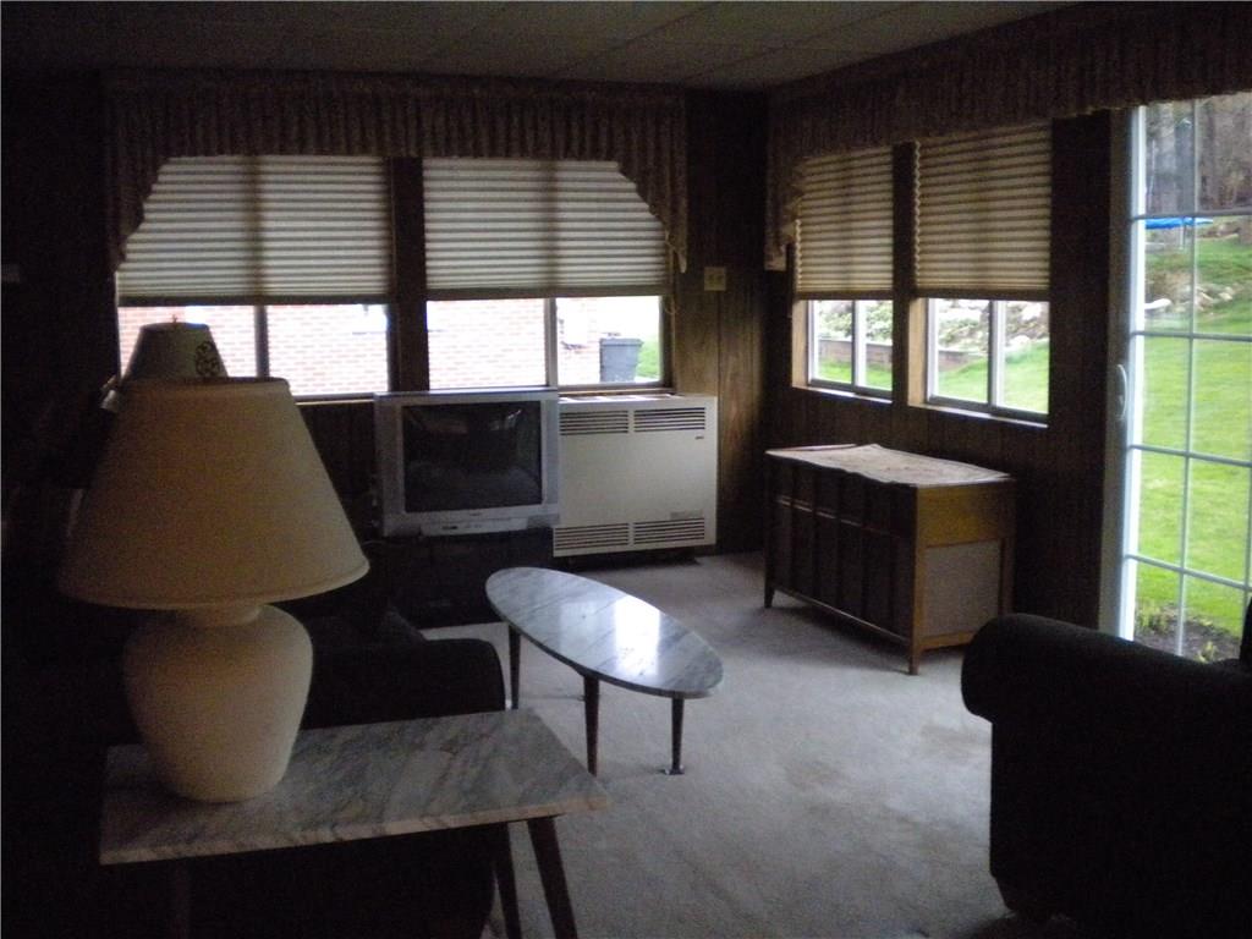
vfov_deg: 40.7
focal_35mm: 35
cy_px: 470
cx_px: 626
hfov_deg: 52.6
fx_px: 1266
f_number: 3.1
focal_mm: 6.3
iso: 975
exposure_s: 1/136
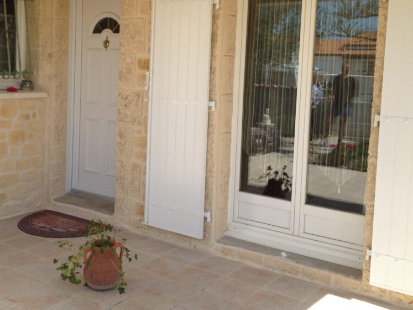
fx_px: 573
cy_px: 103
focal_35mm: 48
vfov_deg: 30.0
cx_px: 176
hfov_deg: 39.6
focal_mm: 4.28
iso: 50
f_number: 2.4
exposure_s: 1/1042
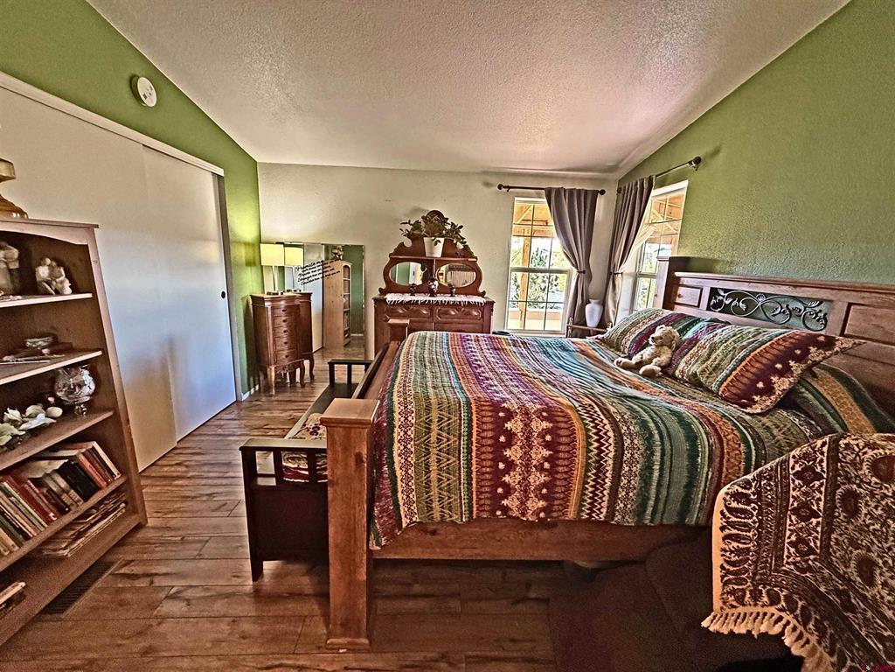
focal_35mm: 14
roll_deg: -1.7
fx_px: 362
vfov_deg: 85.7
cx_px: 448
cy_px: 336
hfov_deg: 102.1
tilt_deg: -12.1
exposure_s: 1/60
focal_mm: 2.22
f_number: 2.2
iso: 500
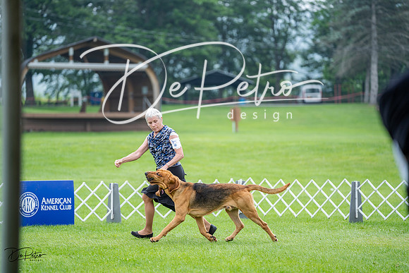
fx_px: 1614
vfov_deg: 9.7
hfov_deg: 14.4
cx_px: 204
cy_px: 136
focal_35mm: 142
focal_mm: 142
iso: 100
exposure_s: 1/500
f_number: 2.8
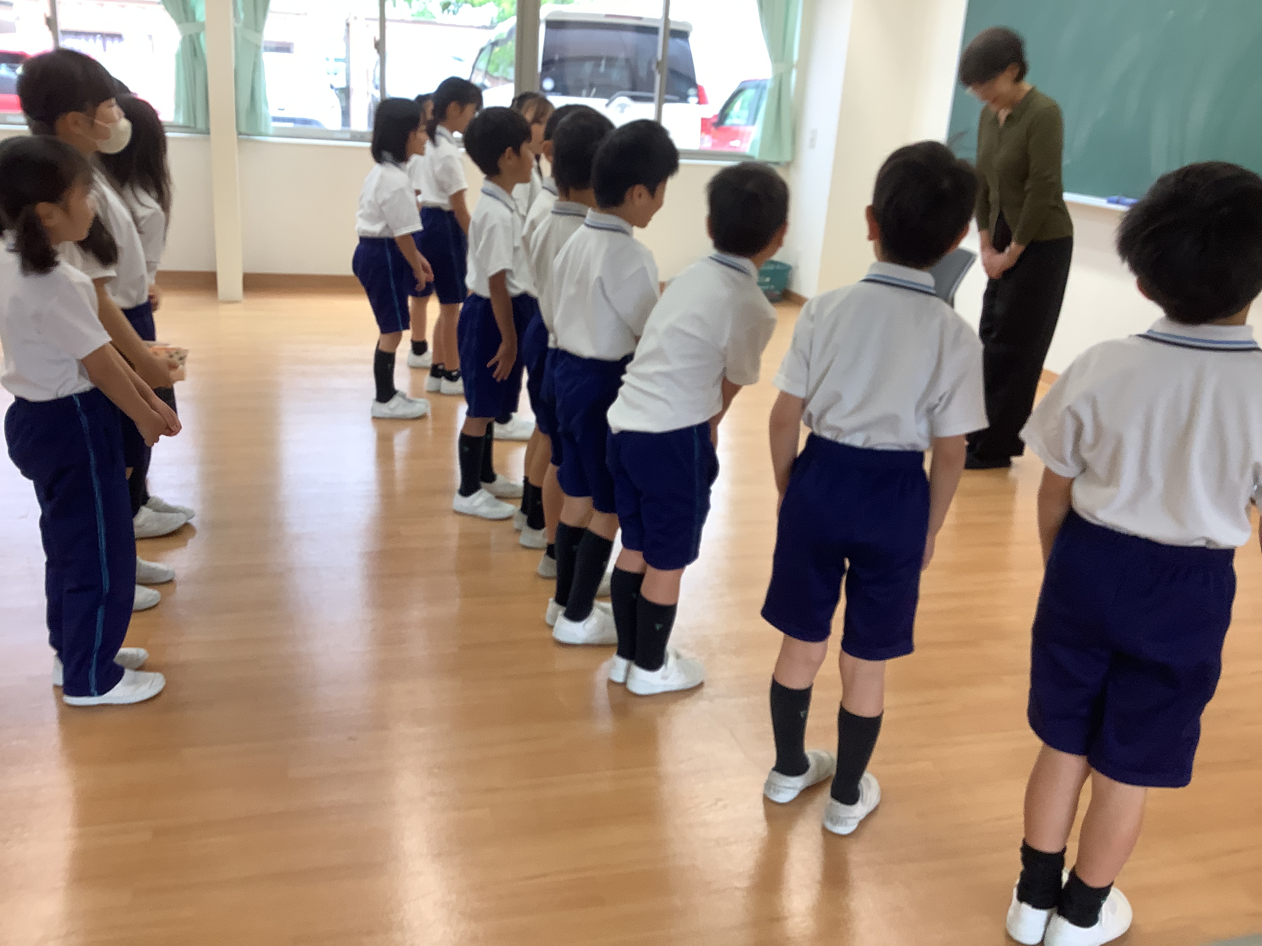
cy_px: 473
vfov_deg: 45.4
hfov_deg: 58.4
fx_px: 1130
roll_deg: -4.3
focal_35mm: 31
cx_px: 631
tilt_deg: -19.6
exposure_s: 1/60
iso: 80
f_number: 2.4
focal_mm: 3.3
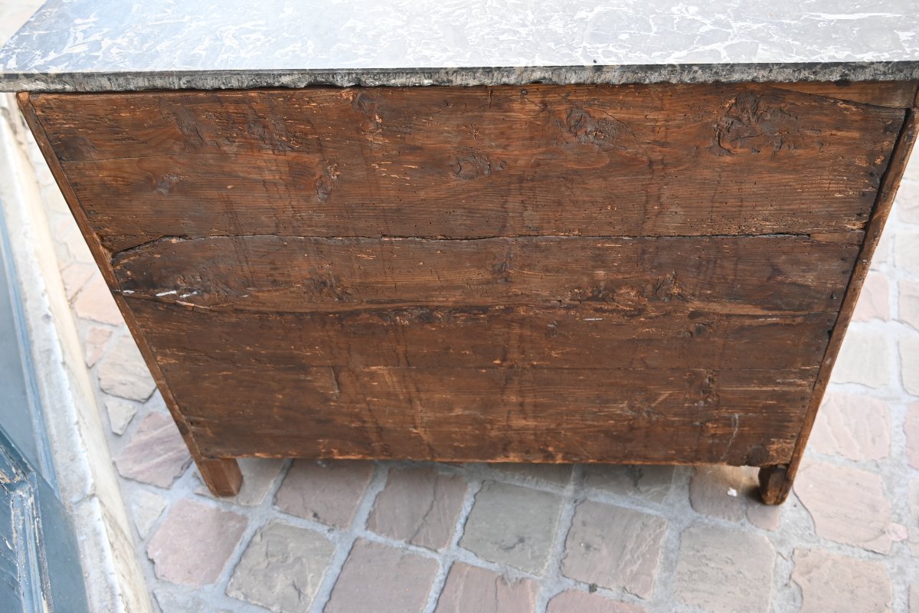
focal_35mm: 34
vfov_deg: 39.1
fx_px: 861
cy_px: 306
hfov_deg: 56.1
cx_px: 460
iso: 400
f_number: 3.8
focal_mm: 22.5
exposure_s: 1/125
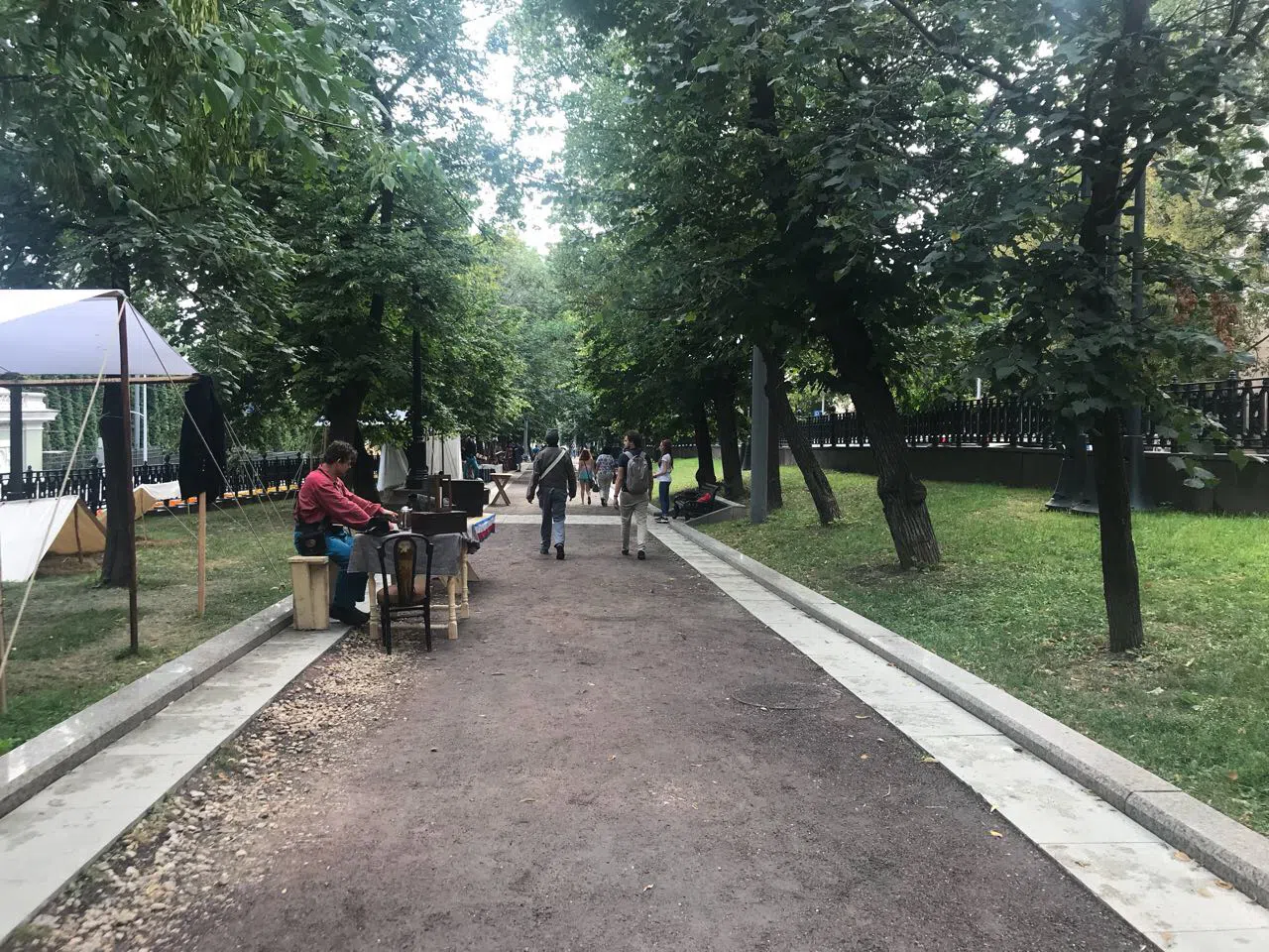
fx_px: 1026
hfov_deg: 63.4
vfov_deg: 49.7
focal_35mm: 28
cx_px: 634
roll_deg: -1.2
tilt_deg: -1.4
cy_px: 476
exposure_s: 1/221
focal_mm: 3.99
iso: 20
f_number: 1.8
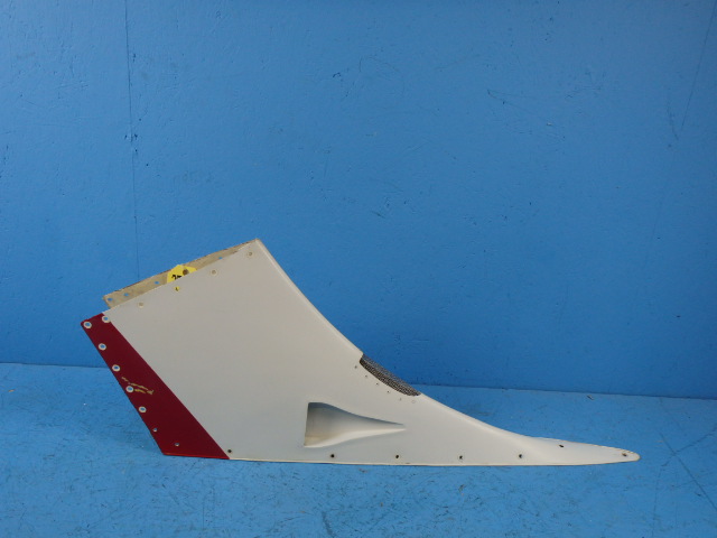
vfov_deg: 49.7
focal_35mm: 28
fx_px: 580
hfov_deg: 63.4
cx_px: 358
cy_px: 269
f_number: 3.9
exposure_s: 1/40
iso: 200
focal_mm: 5
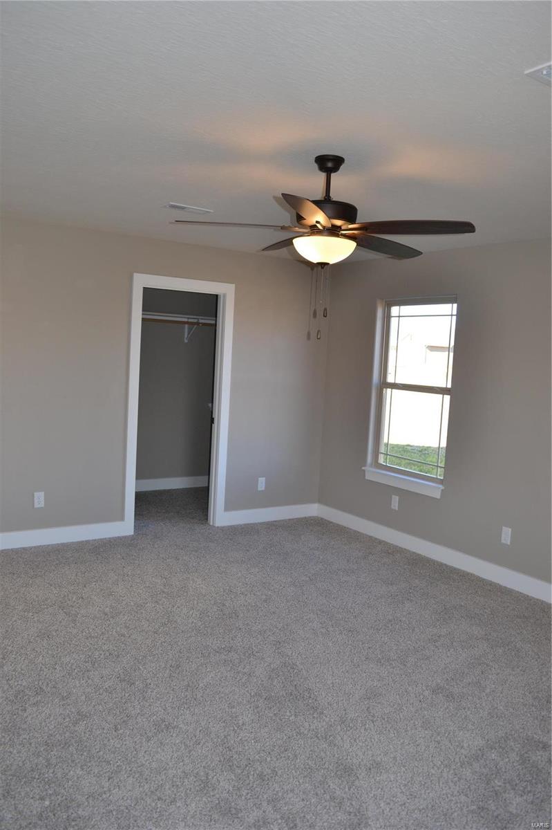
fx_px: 621
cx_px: 276
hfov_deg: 47.9
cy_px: 415
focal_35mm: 27
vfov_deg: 67.4
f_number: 4
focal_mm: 18
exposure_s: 1/125
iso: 250
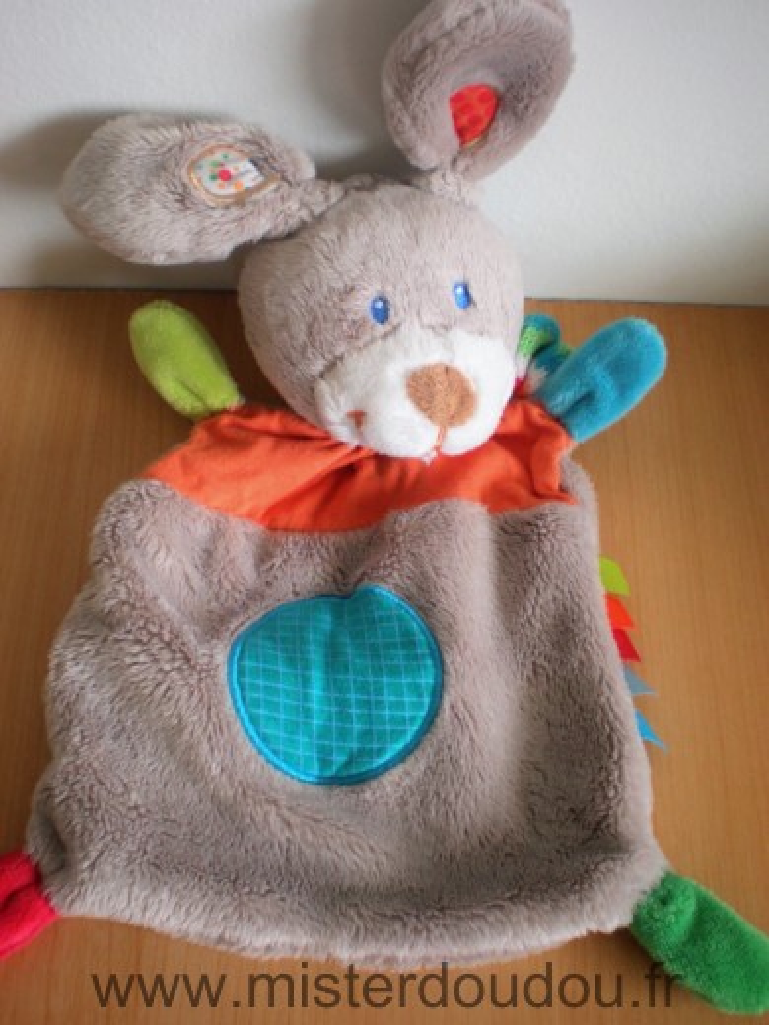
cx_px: 384
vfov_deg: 49.0
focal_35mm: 38
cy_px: 512
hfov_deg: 37.7
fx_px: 1126
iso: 120
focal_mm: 6.3
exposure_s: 1/56.4
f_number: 3.1
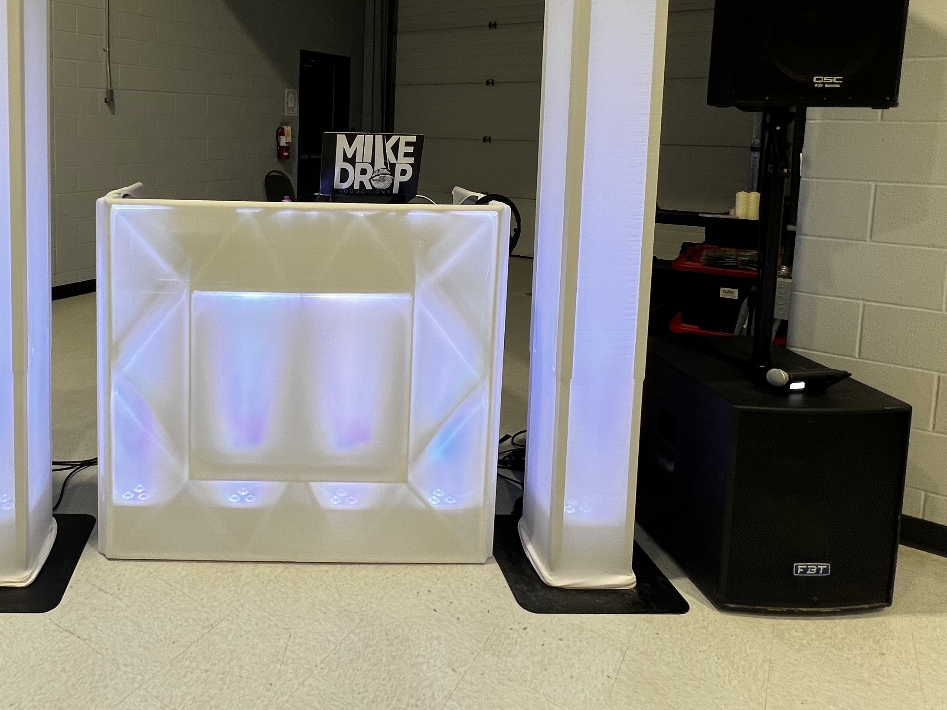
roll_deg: -0.7
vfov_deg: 54.6
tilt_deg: -5.9
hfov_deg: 68.5
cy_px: 192
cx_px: 280
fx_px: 657
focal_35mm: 24
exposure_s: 1/99
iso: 80
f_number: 1.8
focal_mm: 1.57
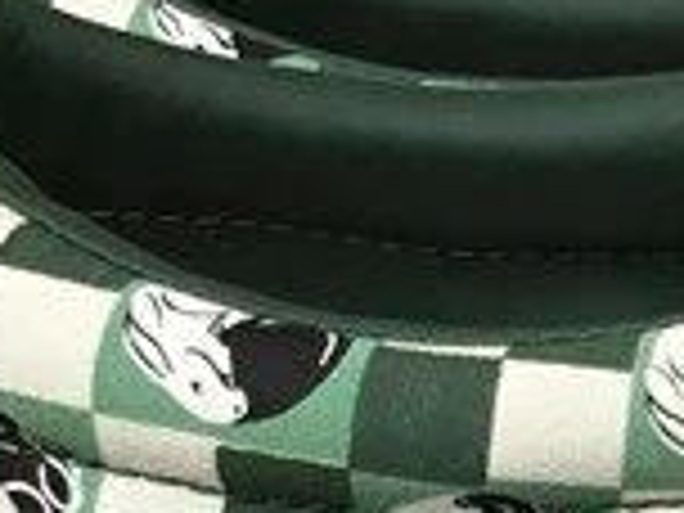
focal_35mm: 184
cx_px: 1202
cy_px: 862
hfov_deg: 10.2
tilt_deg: -21.9
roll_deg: -0.4
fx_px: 3636
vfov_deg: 7.9
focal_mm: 3.3
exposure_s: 1/100
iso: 40
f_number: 2.4
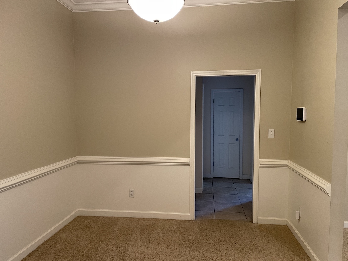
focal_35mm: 26
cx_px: 174
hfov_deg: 67.3
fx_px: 261
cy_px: 130
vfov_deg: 53.1
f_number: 1.6
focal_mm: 4.2
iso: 320
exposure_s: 1/60
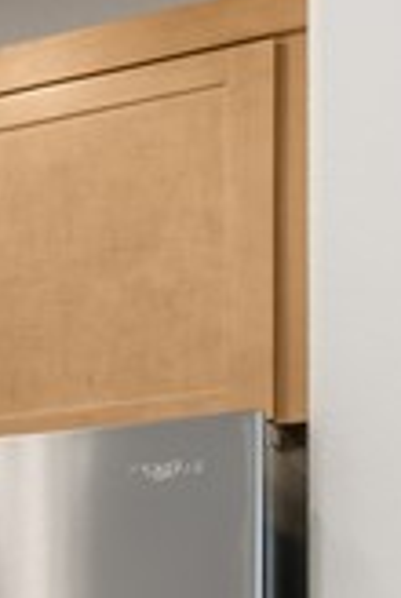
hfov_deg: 6.6
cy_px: 820
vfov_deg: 16.1
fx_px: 1980
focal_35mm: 119
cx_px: -1535
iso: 200
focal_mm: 18
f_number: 8
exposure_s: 1/5
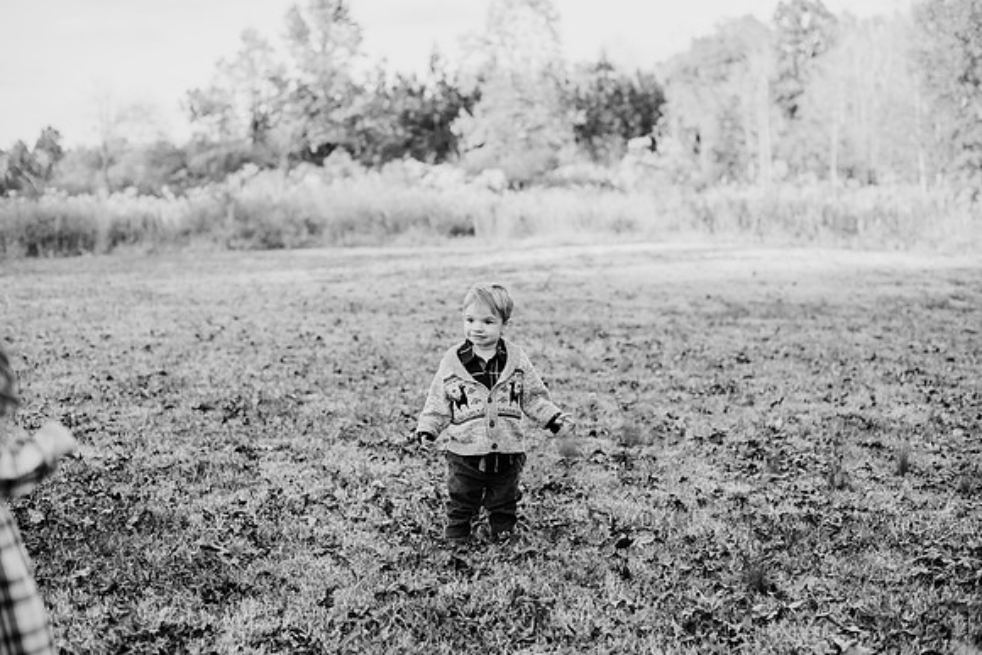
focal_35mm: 50
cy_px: 328
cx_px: 491
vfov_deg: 27.0
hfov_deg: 39.6
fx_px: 1364
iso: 500
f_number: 2.8
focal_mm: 50
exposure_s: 1/1000
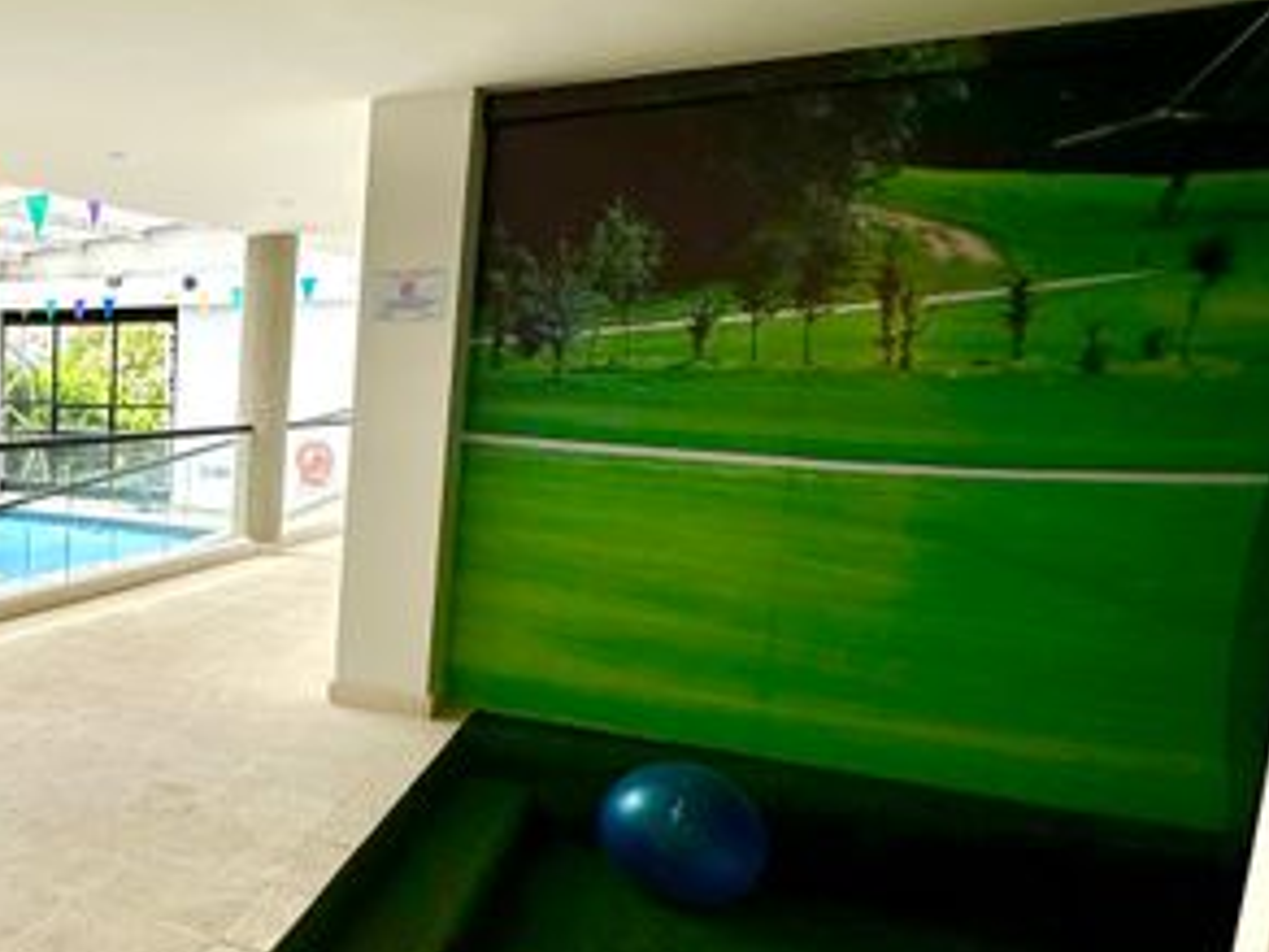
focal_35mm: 32
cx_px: -98
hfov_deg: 44.6
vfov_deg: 44.0
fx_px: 1173
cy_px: 543
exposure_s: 1/213
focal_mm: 2.22
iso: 40
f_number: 2.2
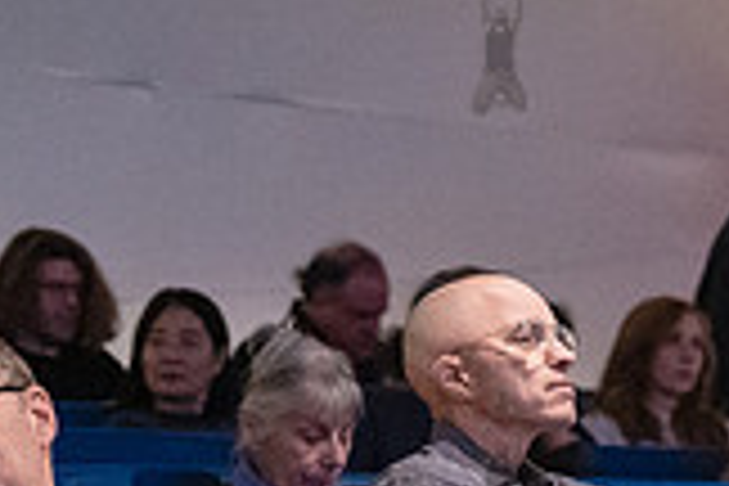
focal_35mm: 204
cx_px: 533
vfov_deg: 6.7
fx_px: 4131
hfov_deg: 10.1
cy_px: 469
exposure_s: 1/160
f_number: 2.8
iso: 12800
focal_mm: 54
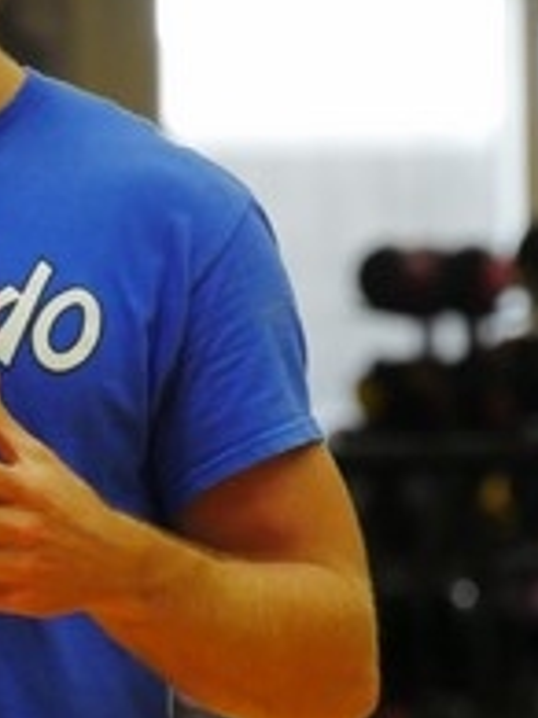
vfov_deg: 2.9
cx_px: -88
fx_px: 14294
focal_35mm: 689
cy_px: 313
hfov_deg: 2.2
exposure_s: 1/125
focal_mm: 140
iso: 3200
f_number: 5.6
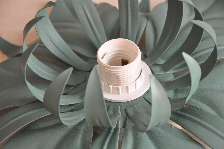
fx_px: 699
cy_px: 74
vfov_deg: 12.1
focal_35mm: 112
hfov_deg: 18.2
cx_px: 112
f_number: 5.3
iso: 1600
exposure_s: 1/100
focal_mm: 75
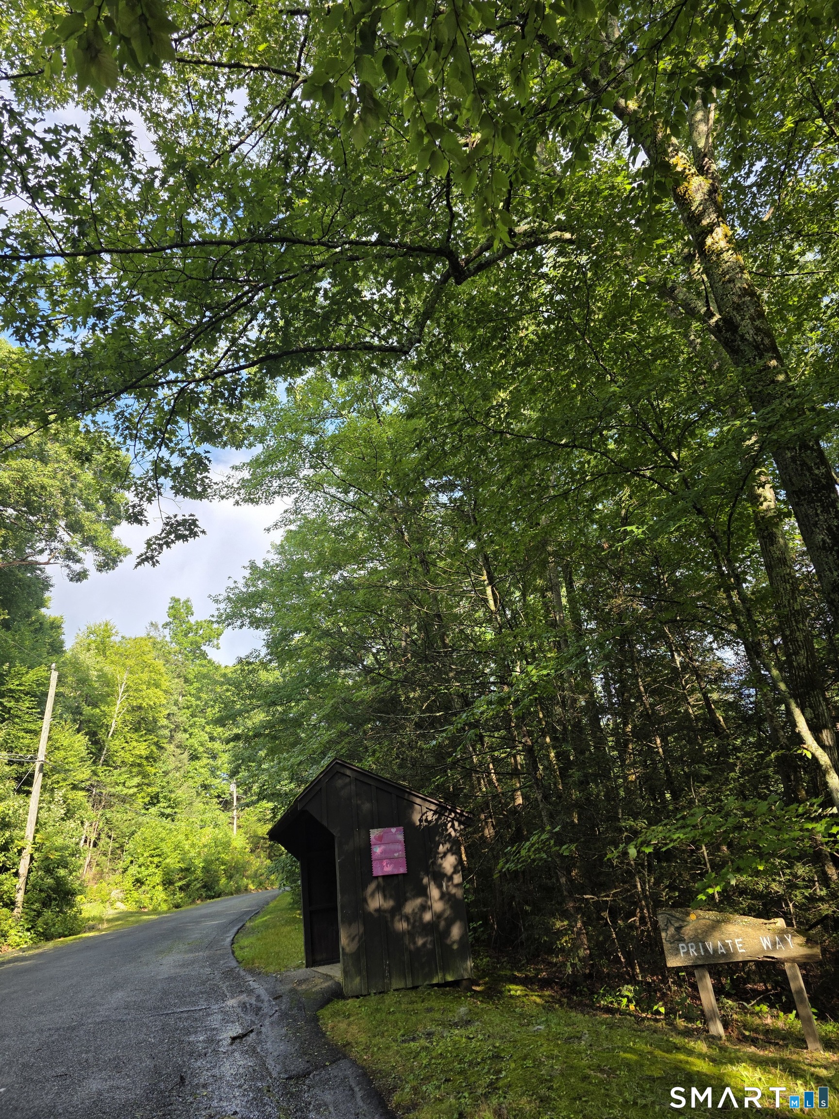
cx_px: 420
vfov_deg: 73.9
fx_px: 743
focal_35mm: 23
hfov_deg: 58.9
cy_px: 560
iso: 80
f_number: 1.7
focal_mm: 6.3
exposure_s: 1/1318
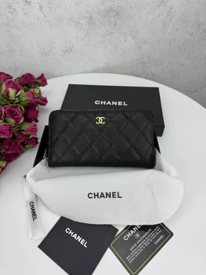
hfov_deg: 56.8
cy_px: 138
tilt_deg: -48.7
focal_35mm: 24
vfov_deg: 71.6
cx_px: 103
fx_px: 190
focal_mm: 6.76
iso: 80
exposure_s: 1/966
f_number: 1.78
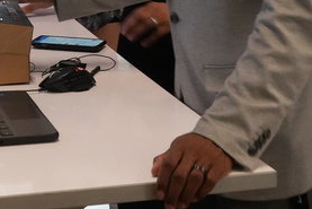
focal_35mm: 122
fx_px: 1058
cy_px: -79
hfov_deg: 16.7
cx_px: 98
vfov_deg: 10.9
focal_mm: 33
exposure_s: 1/40
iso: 6400
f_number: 10
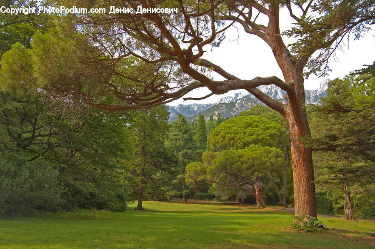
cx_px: 188
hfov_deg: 55.2
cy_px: 124
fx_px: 359
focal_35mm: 34
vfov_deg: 38.3
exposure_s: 1/200
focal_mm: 23
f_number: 5.6
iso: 200
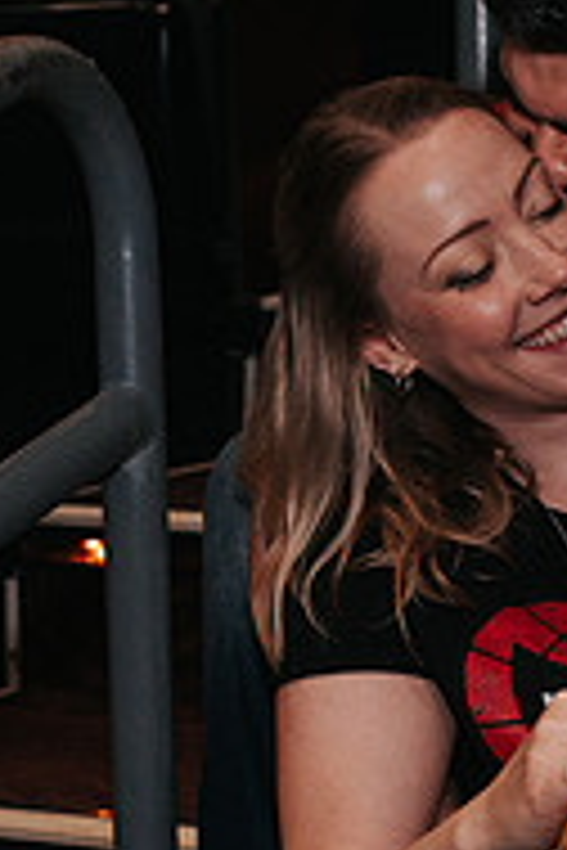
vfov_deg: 16.3
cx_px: 354
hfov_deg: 11.0
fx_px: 2953
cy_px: 612
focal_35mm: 125
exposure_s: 1/160
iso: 1000
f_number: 3.2
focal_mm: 35
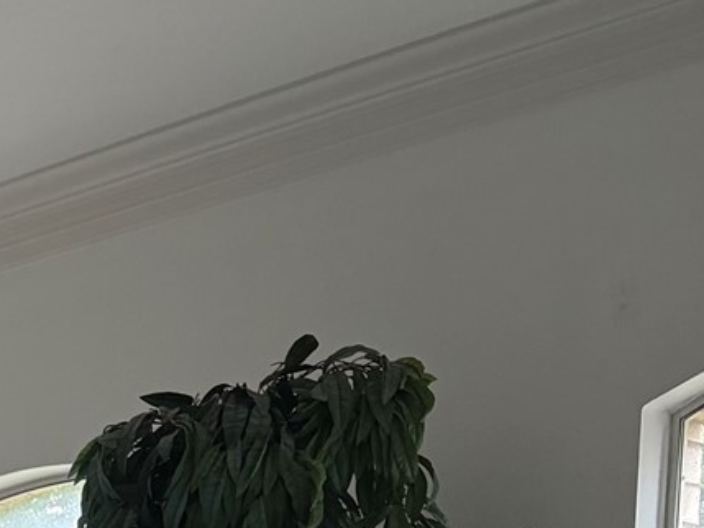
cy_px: 1220
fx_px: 2523
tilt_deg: -3.8
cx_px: -848
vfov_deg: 10.5
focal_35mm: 124
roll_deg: -0.6
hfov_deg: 13.0
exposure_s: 1/158
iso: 80
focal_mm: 5.96
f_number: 1.6
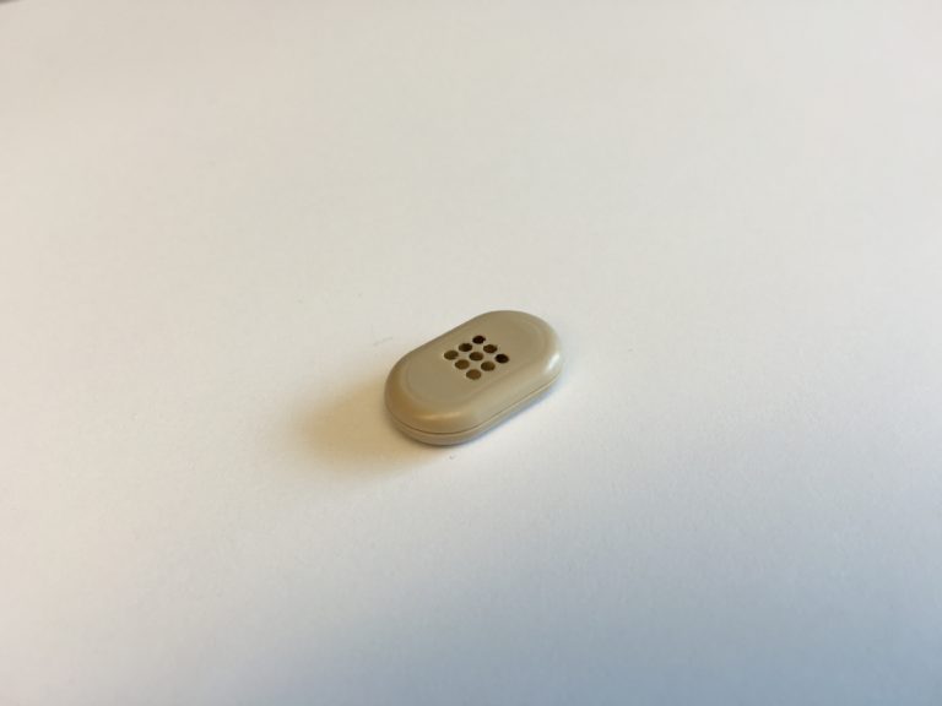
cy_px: 353
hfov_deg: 61.7
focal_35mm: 29
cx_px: 471
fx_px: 789
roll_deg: +0.6
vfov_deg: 48.2
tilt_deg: -41.6
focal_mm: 4.15
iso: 32
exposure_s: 1/60
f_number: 2.2
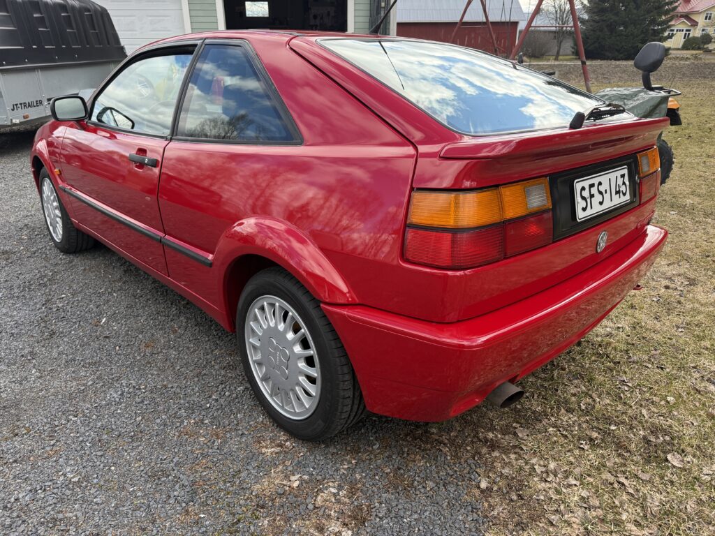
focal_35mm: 24
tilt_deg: -25.0
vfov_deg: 56.8
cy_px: 268
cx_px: 358
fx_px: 496
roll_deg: +0.0
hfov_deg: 71.6
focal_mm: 6.76
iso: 100
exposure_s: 1/878
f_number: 1.78
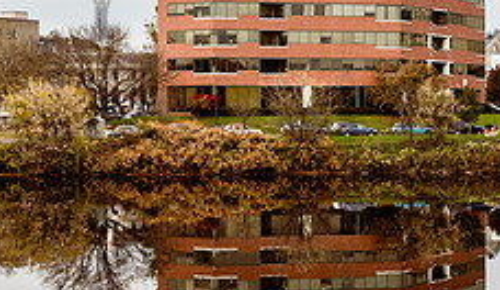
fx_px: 1389
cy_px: 111
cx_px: 342
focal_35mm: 104
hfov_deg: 20.3
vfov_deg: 11.9
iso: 200
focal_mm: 26
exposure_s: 1/1000
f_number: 4.5
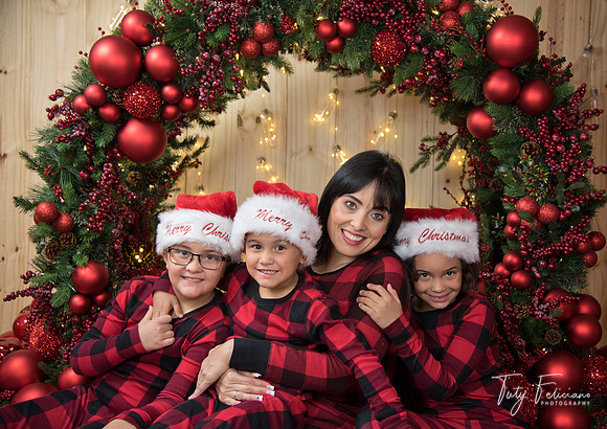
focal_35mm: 50
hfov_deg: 39.0
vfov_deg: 28.1
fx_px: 857
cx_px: 321
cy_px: 214
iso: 1000
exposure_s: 1/80
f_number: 4
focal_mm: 48
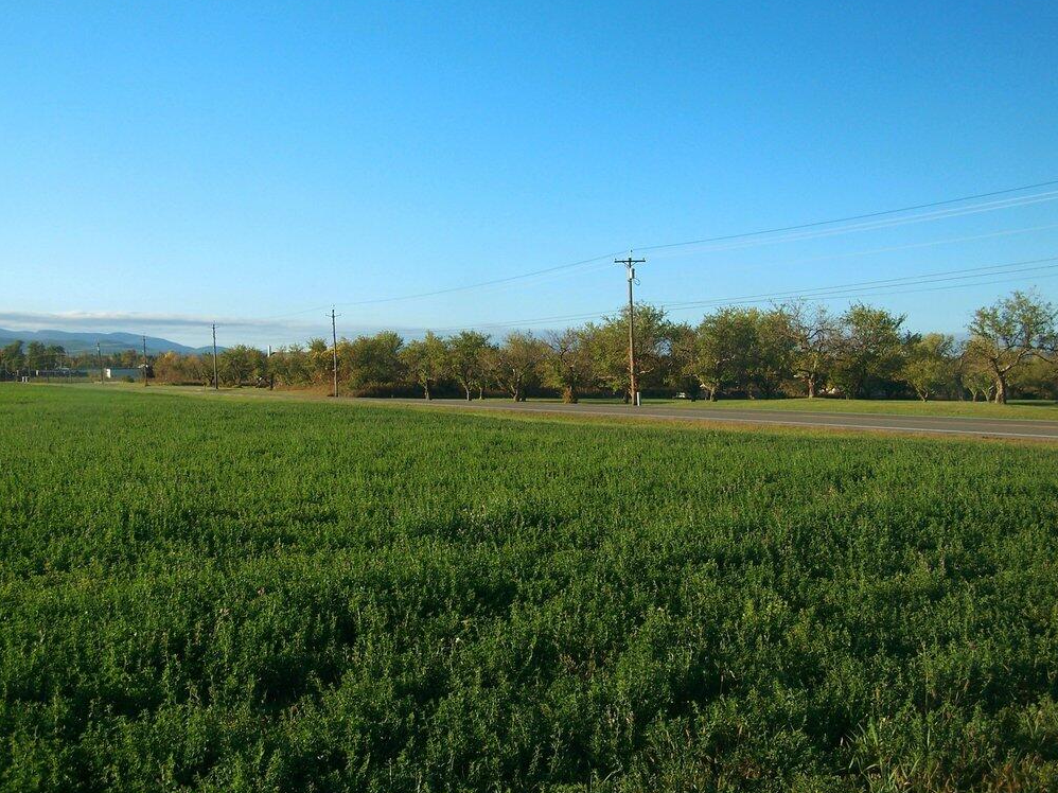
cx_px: 524
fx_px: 1192
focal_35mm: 39
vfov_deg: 36.8
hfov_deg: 47.9
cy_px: 395
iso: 80
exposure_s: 1/160
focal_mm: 6.3
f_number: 3.6
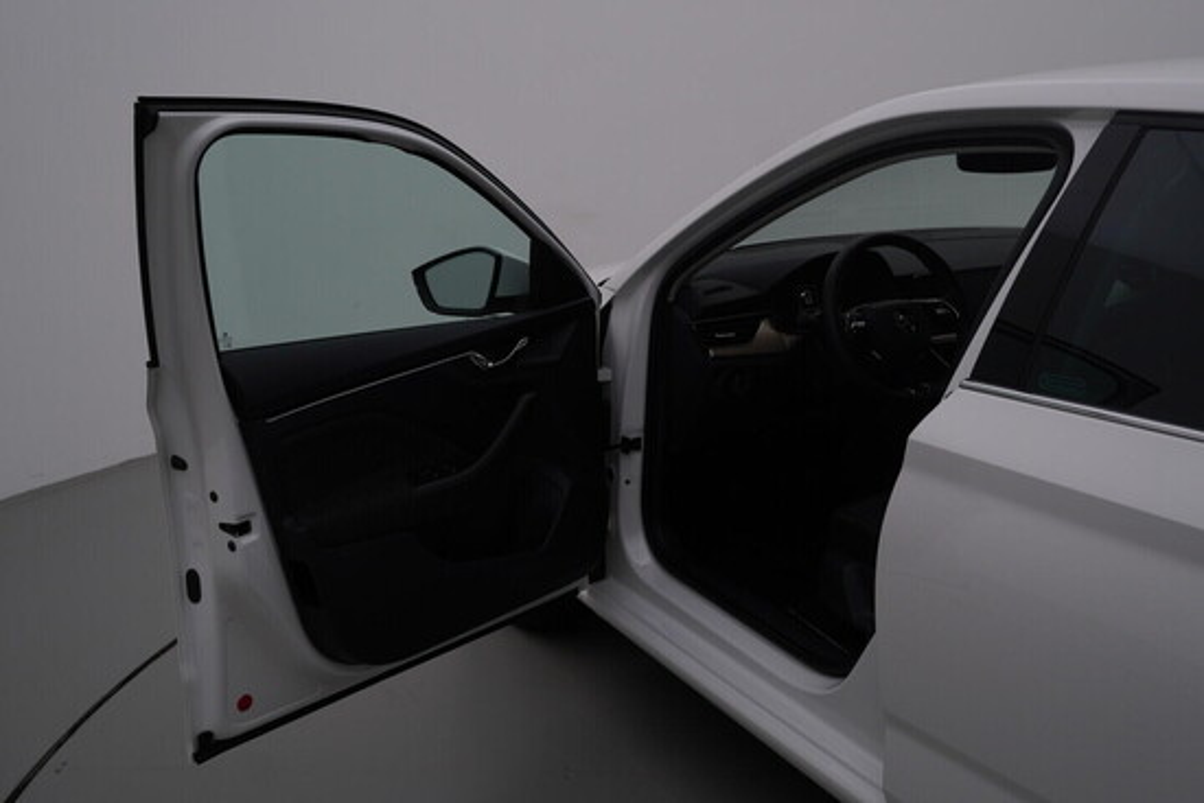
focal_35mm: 36
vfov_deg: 36.9
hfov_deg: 53.1
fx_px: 1204
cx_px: 602
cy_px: 402
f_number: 6.3
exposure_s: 1/200
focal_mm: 24
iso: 125
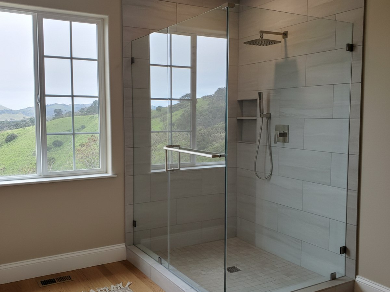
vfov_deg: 58.9
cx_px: 195
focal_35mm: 23
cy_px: 146
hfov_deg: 73.9
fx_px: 259
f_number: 1.8
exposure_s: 1/240
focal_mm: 6.4
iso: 512
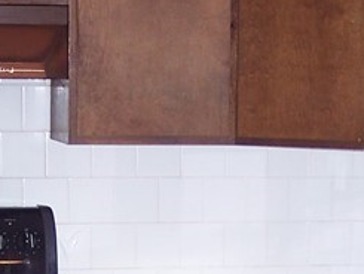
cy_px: 390
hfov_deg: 12.1
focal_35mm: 163
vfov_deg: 8.9
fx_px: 1715
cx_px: 187
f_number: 2.8
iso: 100
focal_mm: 8
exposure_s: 1/60
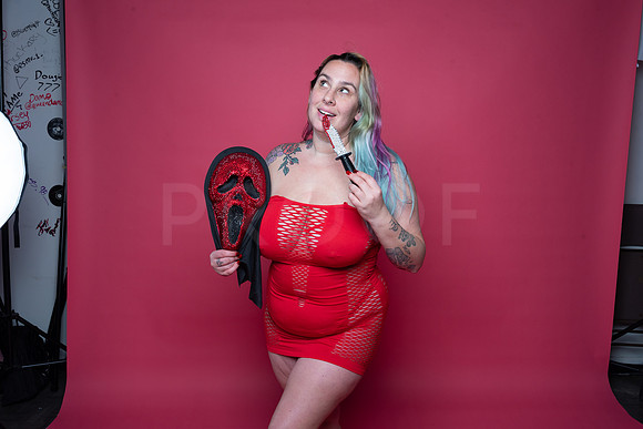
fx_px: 625
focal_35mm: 35
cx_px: 322
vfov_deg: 37.9
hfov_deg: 54.4
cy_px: 214
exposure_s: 1/160
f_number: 11
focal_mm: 35
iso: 250
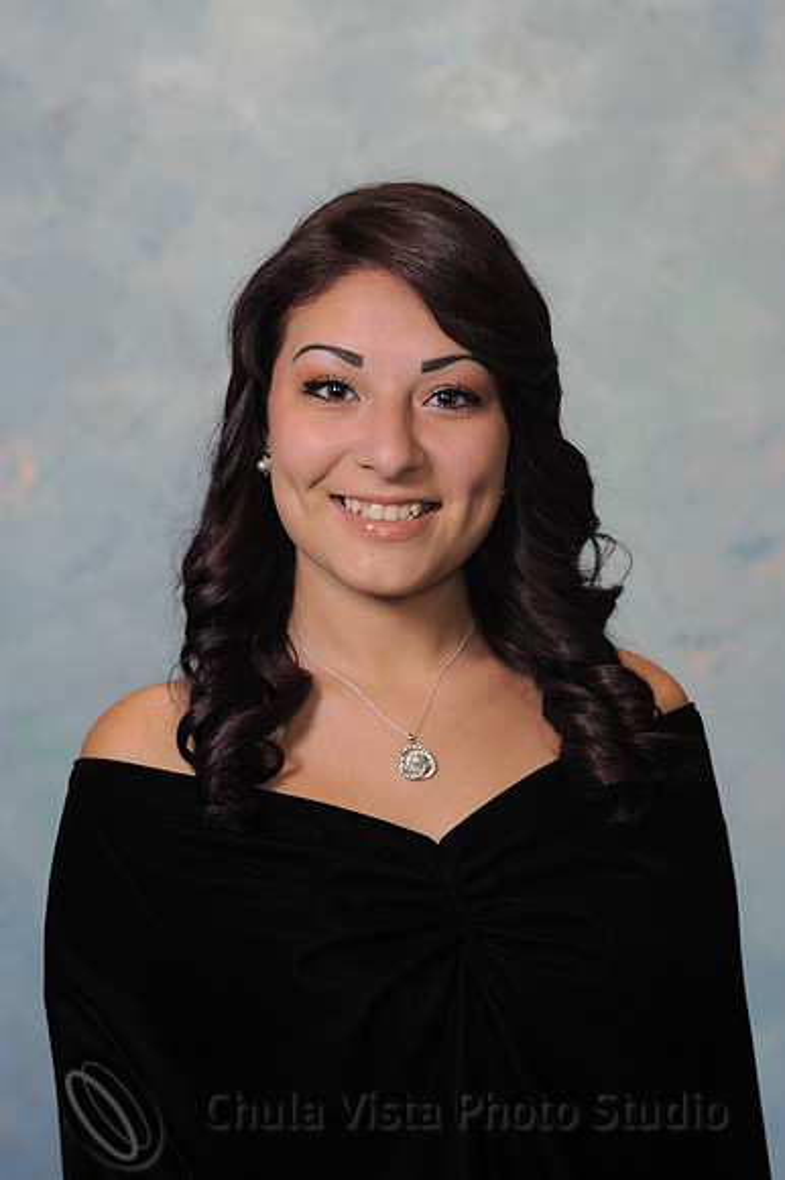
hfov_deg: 10.1
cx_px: 392
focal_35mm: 135
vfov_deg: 15.2
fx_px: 4421
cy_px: 590
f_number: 7.1
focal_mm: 135
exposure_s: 1/125
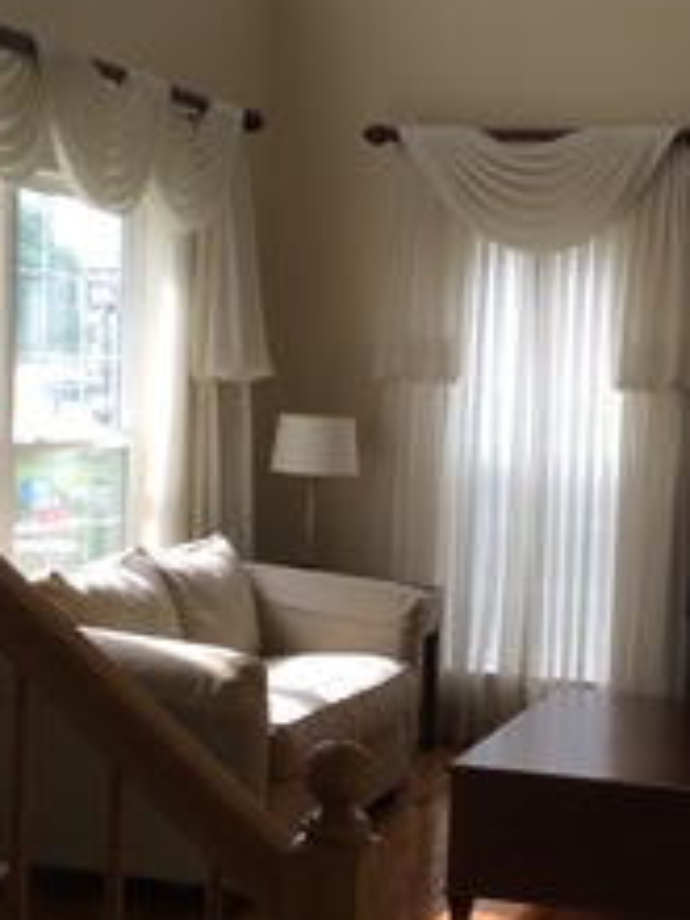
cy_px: 443
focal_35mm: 72
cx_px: 571
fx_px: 1914
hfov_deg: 20.2
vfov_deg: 27.0
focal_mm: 3.3
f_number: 2.4
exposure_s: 1/127
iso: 32
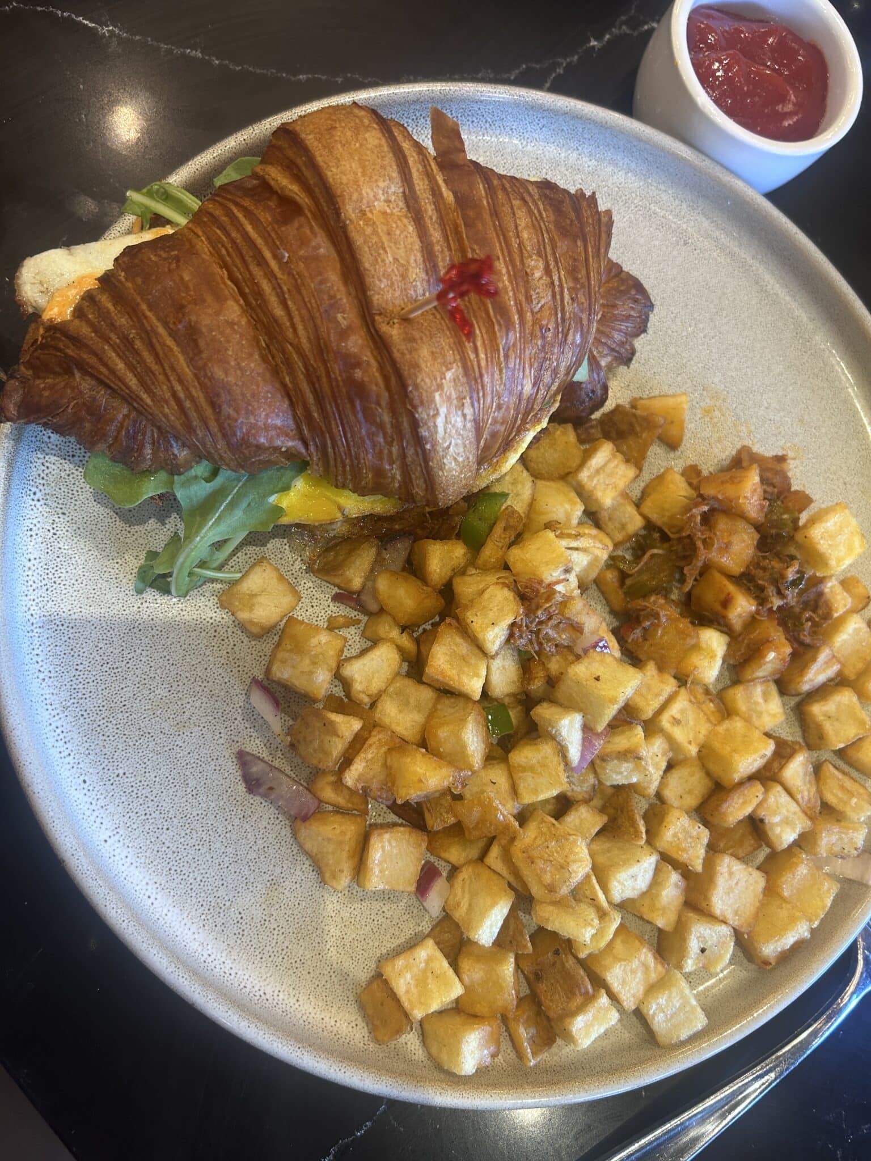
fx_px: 872
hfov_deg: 53.1
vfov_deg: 67.3
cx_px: 436
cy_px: 580
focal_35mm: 26
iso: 125
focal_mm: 5.7
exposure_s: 1/60
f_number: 1.5
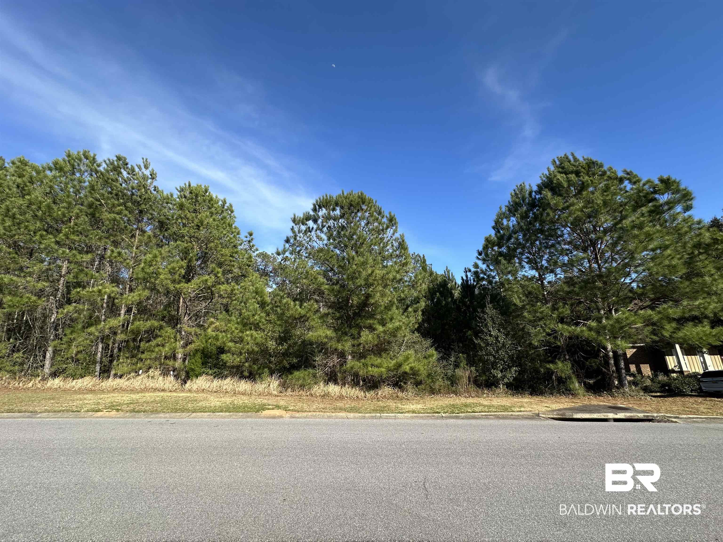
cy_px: 271
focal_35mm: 14
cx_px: 362
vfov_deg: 85.7
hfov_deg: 102.1
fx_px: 292
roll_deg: +1.1
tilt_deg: +16.6
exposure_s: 1/1014
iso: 50
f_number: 2.2
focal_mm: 2.22
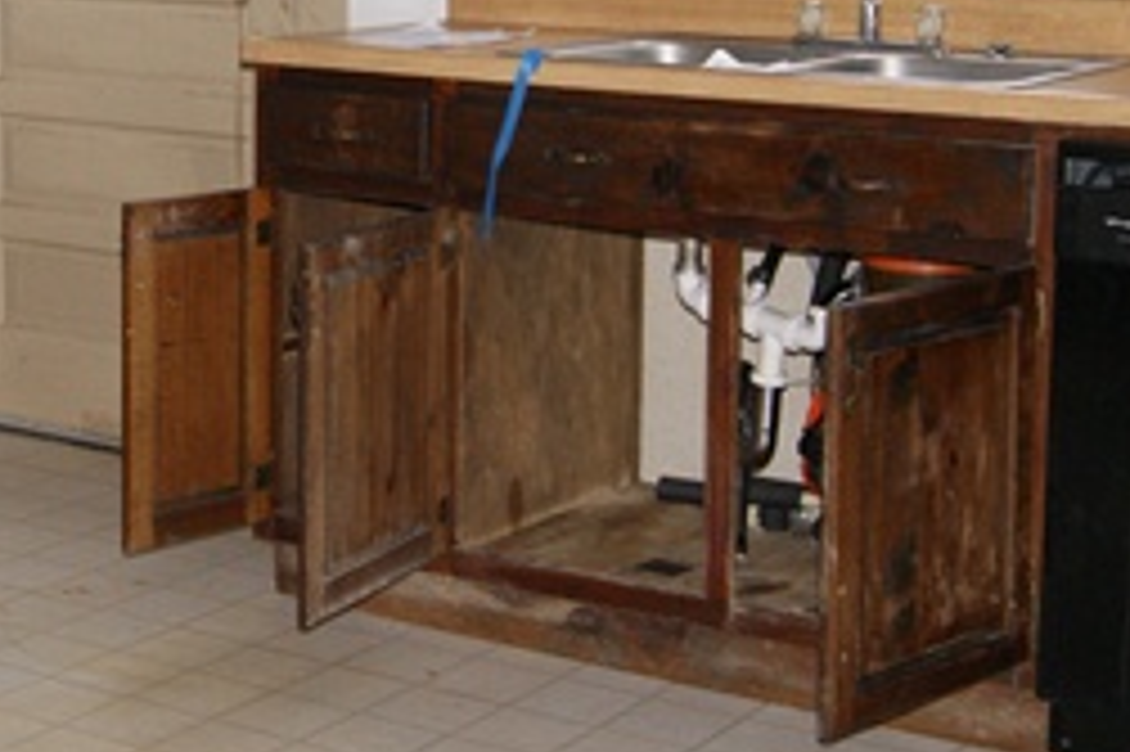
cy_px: 117
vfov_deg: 16.1
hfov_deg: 23.9
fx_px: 2635
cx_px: 279
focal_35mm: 84
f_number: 5.6
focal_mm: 22
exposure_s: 1/60
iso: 400
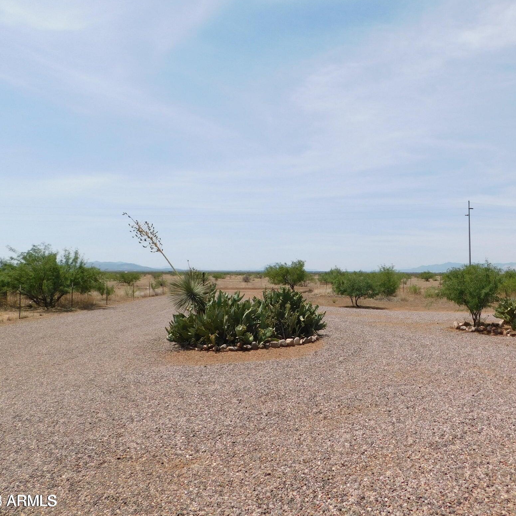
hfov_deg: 56.6
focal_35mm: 28
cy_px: 258
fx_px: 472
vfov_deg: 57.3
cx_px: 323
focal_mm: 4
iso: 125
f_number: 6
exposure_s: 1/640
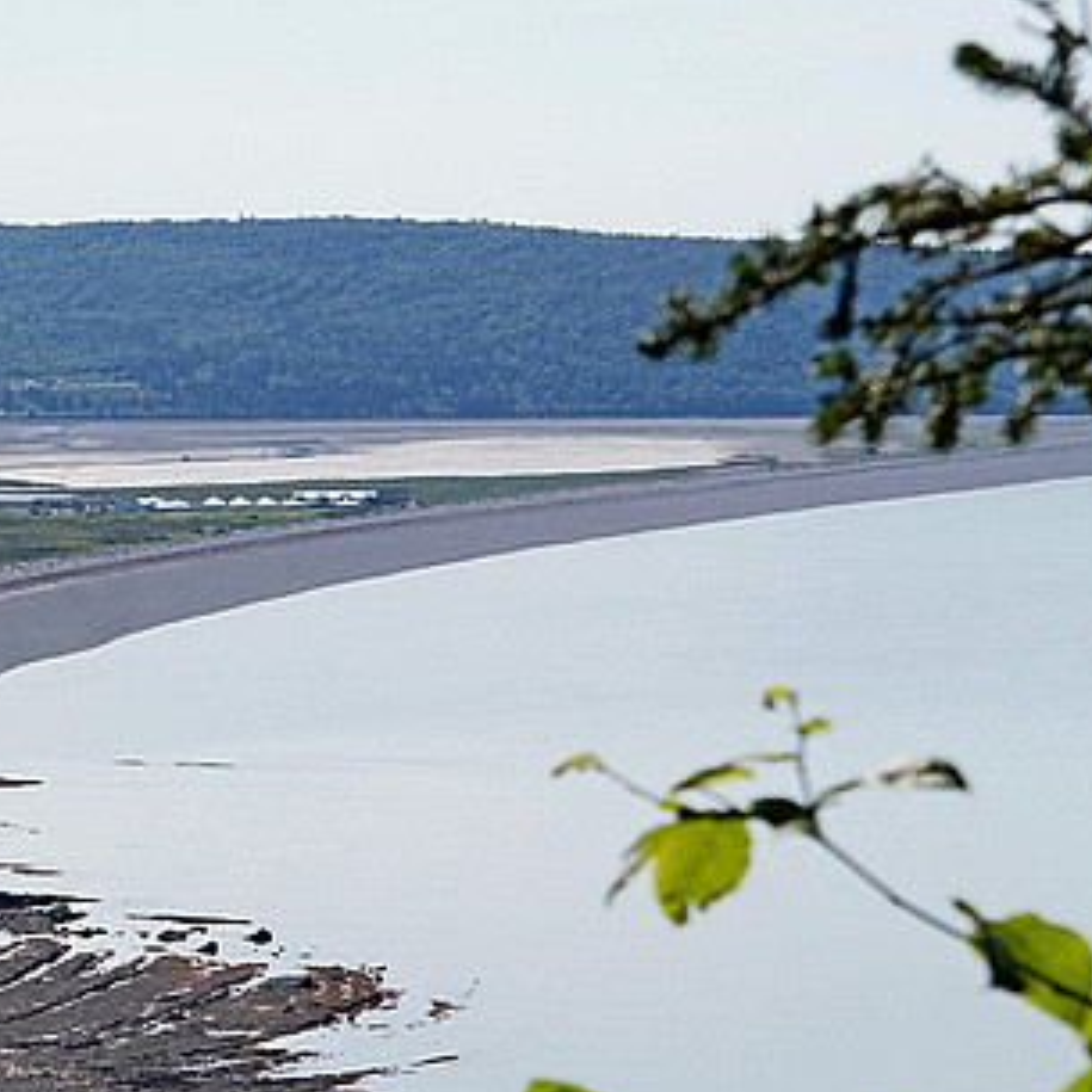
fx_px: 7035
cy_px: 716
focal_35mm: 197
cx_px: 0
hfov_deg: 8.8
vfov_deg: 8.9
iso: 800
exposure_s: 1/2000
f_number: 9
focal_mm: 59
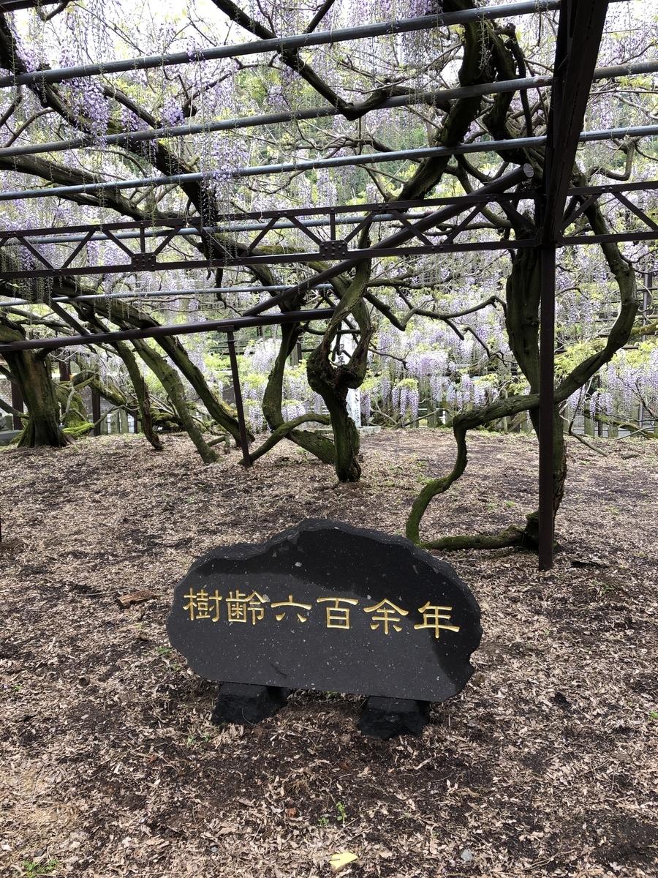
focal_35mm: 28
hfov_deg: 49.7
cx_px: 329
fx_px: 710
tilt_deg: -2.8
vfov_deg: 63.4
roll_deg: +0.5
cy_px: 439
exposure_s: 1/120
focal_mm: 3.99
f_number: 1.8
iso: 20
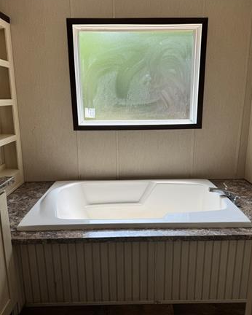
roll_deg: +0.7
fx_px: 242
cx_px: 130
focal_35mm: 26
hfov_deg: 55.0
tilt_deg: -10.4
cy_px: 152
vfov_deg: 66.0
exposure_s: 1/627
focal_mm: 6.76
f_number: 1.78
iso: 80
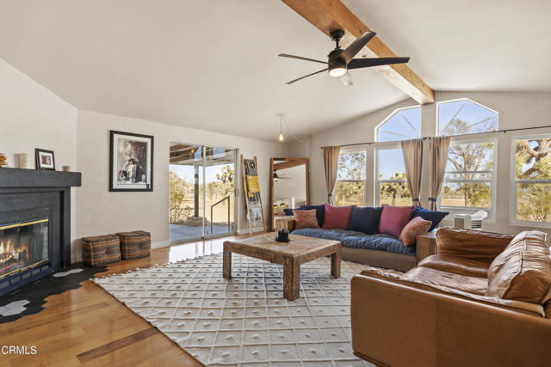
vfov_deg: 68.9
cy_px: 184
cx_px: 276
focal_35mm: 18
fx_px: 268
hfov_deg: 91.6
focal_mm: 17.5
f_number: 6.3
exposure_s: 1/8
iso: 400
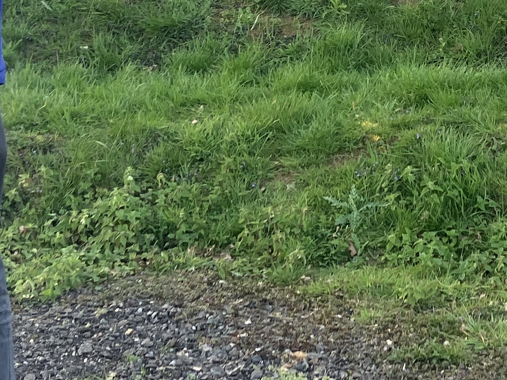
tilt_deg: -0.2
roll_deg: +0.2
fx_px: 1406
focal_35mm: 96
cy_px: -82
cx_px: 442
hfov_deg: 20.1
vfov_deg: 14.9
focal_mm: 3.99
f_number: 1.8
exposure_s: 1/121
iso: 40
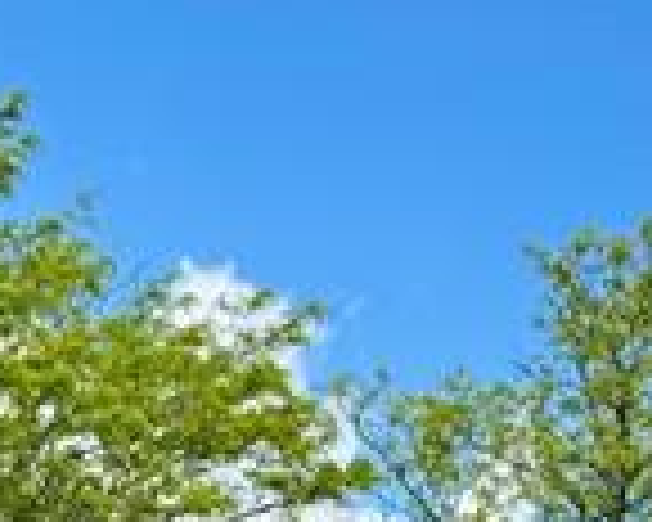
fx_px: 3203
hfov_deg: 11.5
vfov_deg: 8.4
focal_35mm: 166
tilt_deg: -0.8
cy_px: 1292
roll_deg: -0.2
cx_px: 40
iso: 80
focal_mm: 6.76
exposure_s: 1/1637
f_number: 1.78
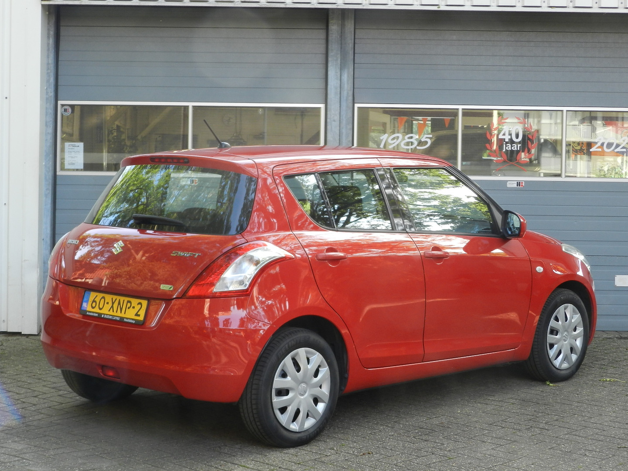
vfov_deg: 21.6
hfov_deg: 28.6
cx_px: 314
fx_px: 1234
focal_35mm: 68
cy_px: 236
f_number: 4.7
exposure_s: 1/50
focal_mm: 12.1
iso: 160
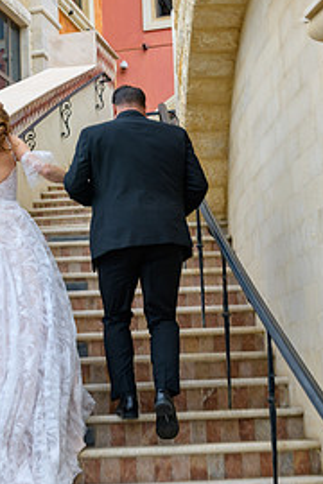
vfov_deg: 26.9
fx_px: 1009
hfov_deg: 18.1
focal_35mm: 75
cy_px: 292
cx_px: 99
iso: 400
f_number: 5
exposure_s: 1/160
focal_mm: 45
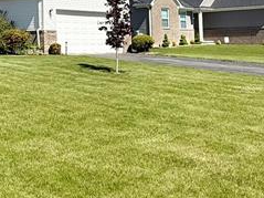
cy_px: 4
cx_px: 0
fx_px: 457
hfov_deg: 30.0
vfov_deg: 23.5
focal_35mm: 60
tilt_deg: +6.1
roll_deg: +0.4
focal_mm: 2.22
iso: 50
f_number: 2.2
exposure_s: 1/2320
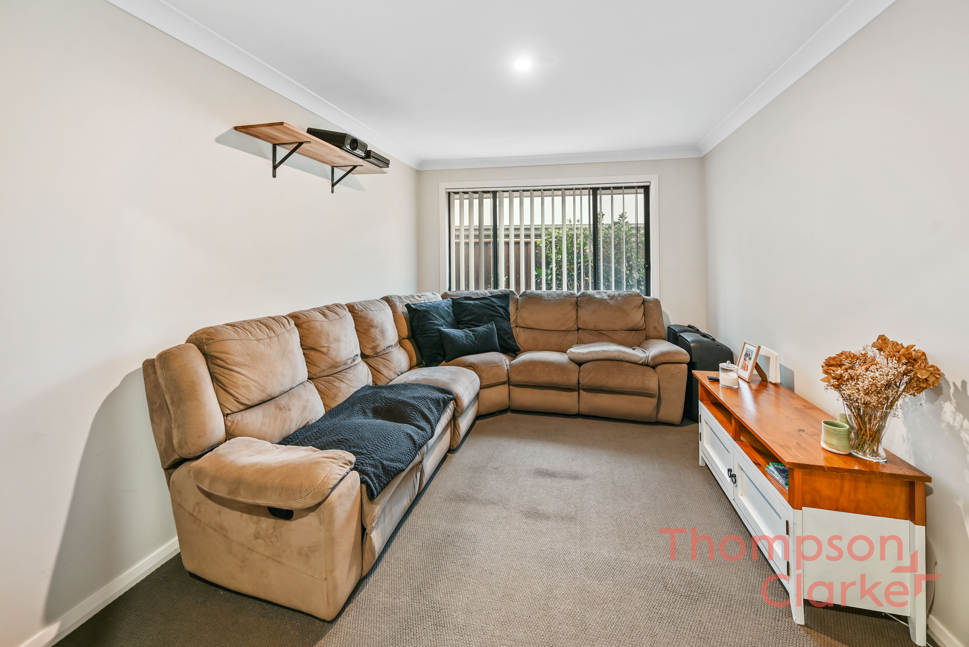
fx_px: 377
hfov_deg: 104.2
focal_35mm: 14
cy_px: 324
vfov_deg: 81.3
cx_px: 484
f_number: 6.3
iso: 100
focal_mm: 14
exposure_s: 1.6
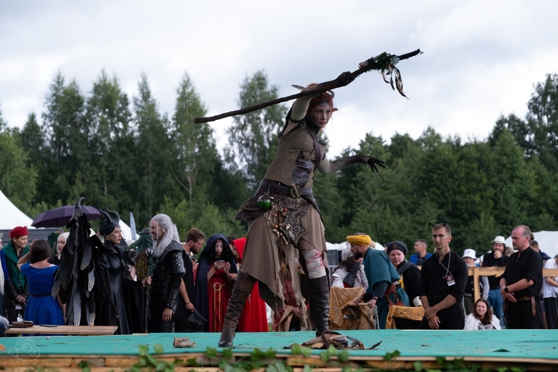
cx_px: 279
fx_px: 1240
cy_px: 186
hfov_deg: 25.4
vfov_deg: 17.1
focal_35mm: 80
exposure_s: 1/1250
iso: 500
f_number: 3.6
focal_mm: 53.3
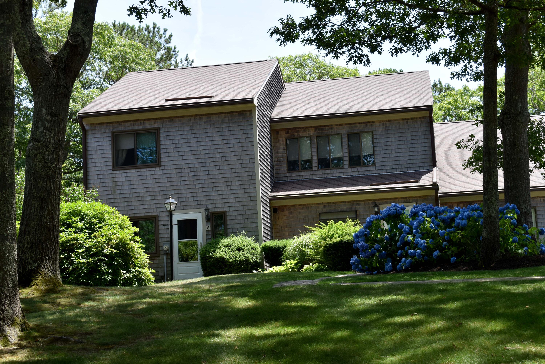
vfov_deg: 21.6
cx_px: 272
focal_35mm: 63
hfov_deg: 31.9
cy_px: 182
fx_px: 954
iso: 200
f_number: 8
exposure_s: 1/250
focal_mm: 42
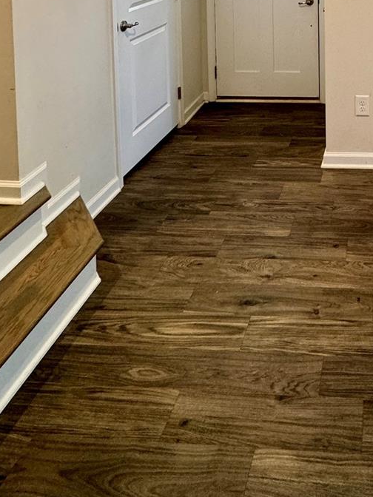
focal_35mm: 32
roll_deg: +1.1
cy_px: -58
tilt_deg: -2.8
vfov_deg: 43.2
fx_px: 460
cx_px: 351
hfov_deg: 40.1
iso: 200
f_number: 2.2
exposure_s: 1/60
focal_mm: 2.22
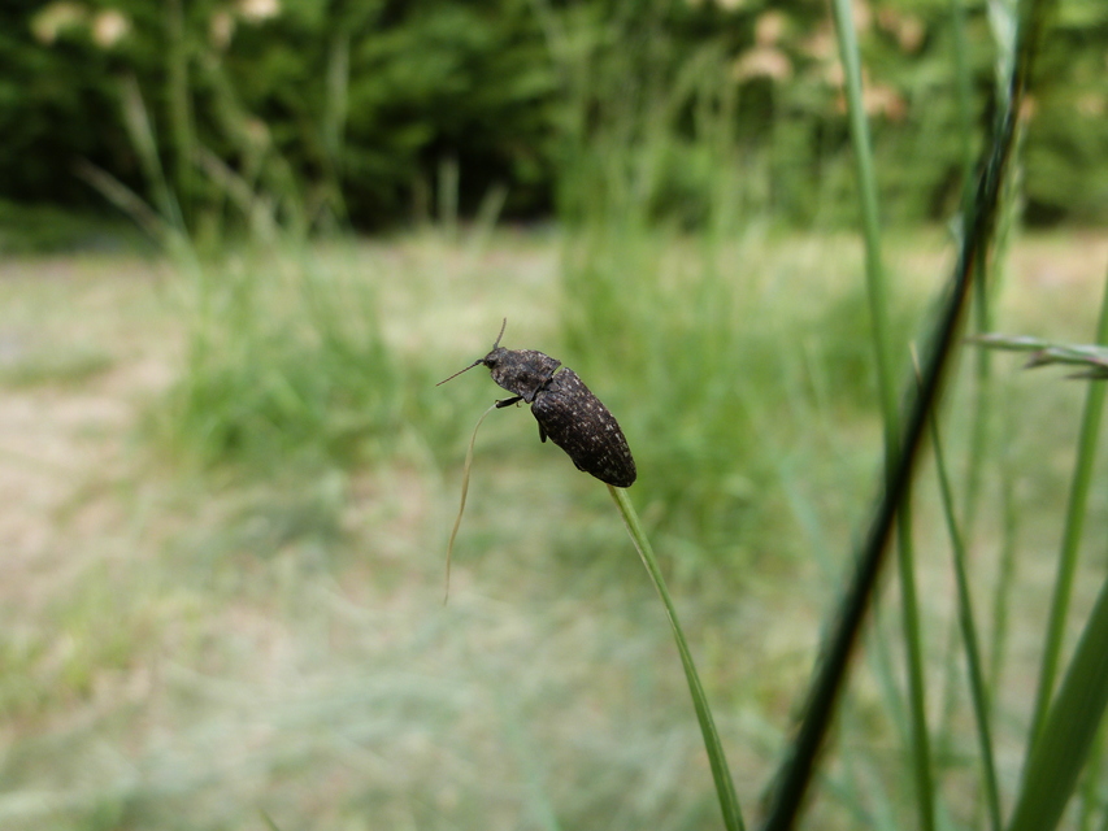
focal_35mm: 25
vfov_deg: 54.9
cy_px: 416
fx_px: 800
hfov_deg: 69.4
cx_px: 554
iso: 100
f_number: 2.8
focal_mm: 4.5
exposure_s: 1/100
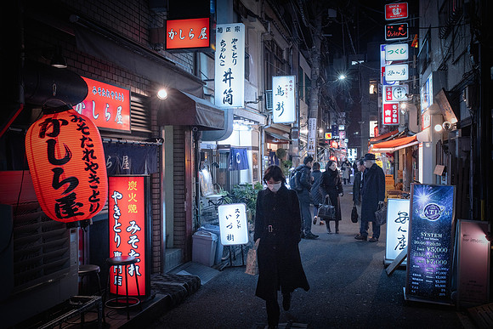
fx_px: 479
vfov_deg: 37.9
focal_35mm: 35
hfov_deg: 54.4
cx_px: 246
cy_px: 164
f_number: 5.6
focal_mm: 35
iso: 320
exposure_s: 1/80
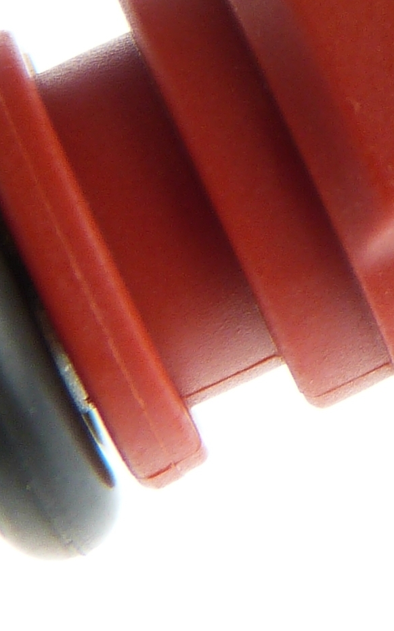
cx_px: 971
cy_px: -140
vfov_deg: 11.3
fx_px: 3129
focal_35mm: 182
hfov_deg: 6.8
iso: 100
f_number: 3.1
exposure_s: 1/100
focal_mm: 7.1
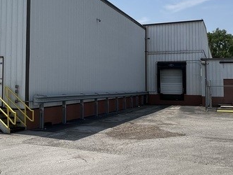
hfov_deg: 47.6
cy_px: 66
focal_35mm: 39
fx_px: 263
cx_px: 94
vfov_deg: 36.6
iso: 32
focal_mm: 1.57
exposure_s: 1/2273
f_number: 1.8
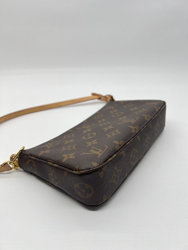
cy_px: 125
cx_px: 94
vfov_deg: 67.3
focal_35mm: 26
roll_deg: +0.3
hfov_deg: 53.1
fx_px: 188
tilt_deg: -26.7
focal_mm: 5.7
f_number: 1.5
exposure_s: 1/187
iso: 40
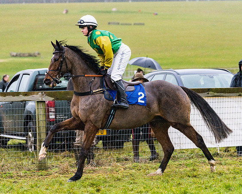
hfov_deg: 10.9
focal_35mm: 177
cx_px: 123
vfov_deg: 8.7
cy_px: 93
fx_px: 1264
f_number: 4
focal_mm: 135
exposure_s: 1/1000
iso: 1600
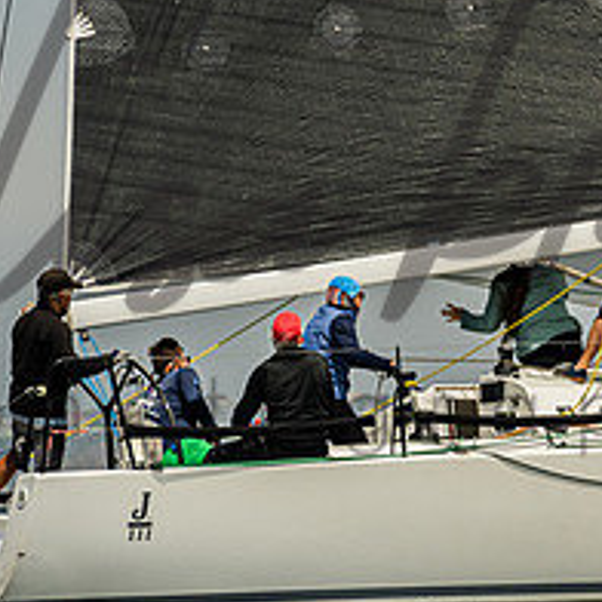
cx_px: 627
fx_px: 9916
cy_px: 179
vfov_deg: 3.5
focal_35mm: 504
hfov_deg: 3.5
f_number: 6.3
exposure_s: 1/2000
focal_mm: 195
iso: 400
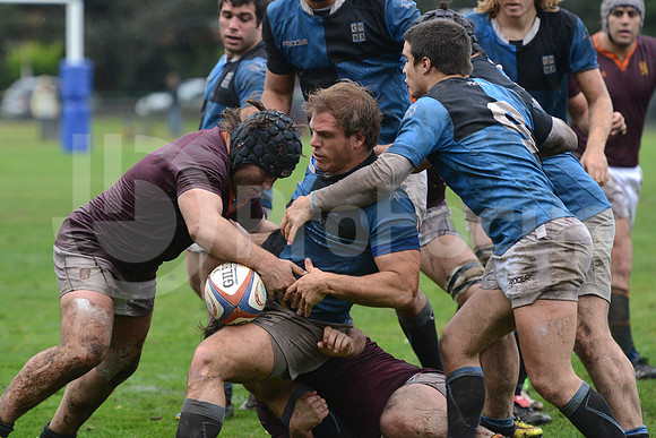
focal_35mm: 200
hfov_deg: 10.3
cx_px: 328
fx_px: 3645
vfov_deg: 6.9
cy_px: 219
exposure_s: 1/500
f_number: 4
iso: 2500
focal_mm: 200
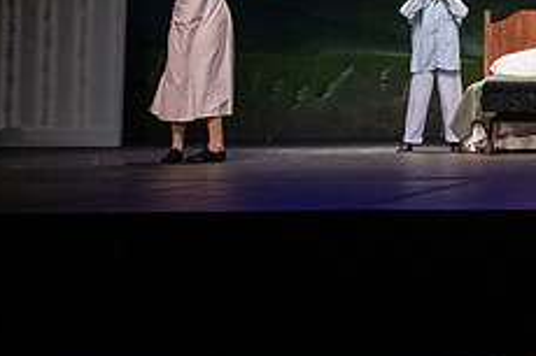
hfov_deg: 19.8
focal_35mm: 96
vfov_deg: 14.0
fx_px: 1428
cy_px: -17
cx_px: 660
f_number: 3.2
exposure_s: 1/200
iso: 4000
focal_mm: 38
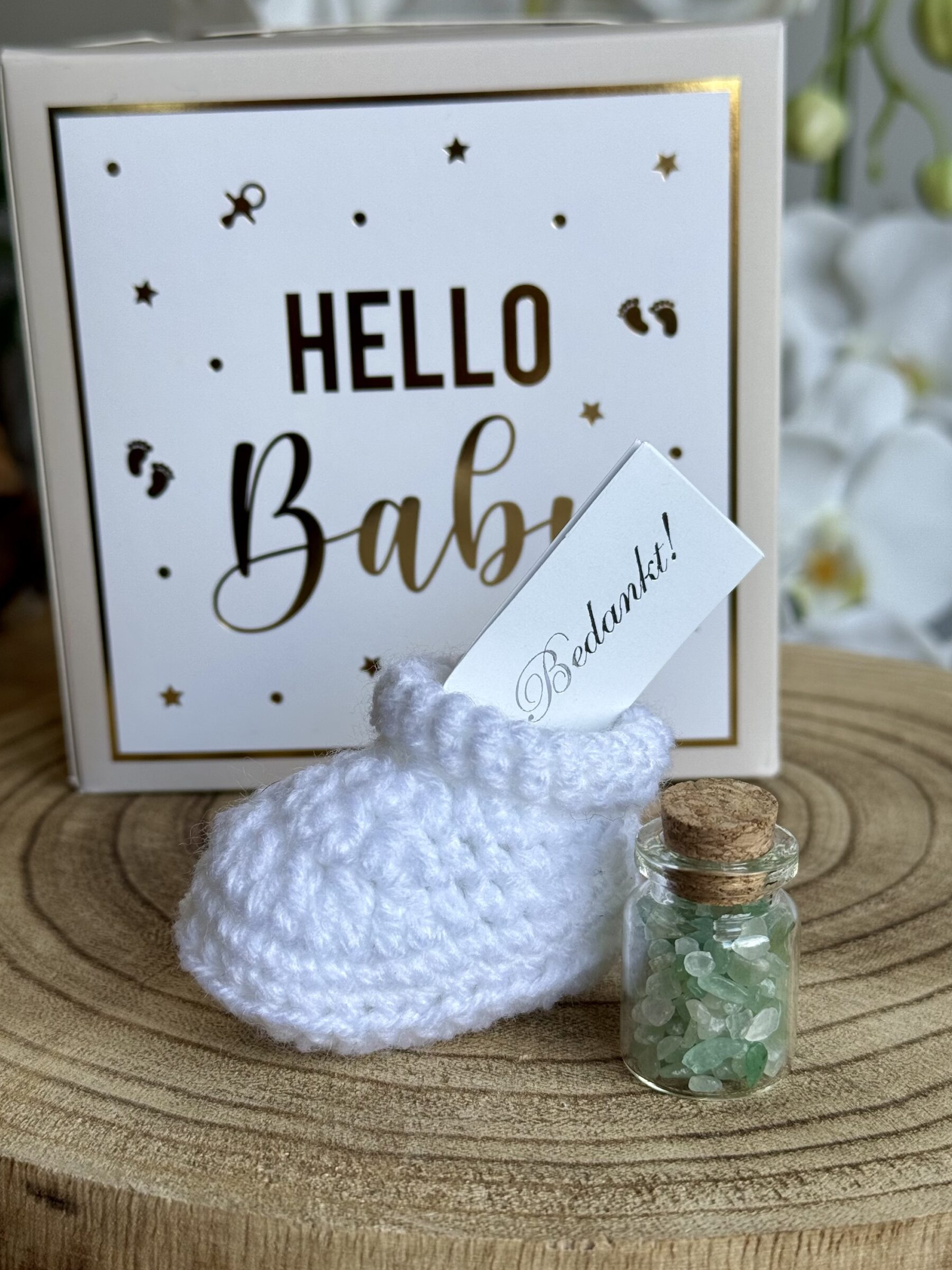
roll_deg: +2.2
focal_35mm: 51
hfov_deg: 28.6
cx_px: 473
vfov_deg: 37.5
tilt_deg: -16.9
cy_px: 663
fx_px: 1870
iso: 64
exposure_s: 1/250
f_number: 1.78
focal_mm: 6.76
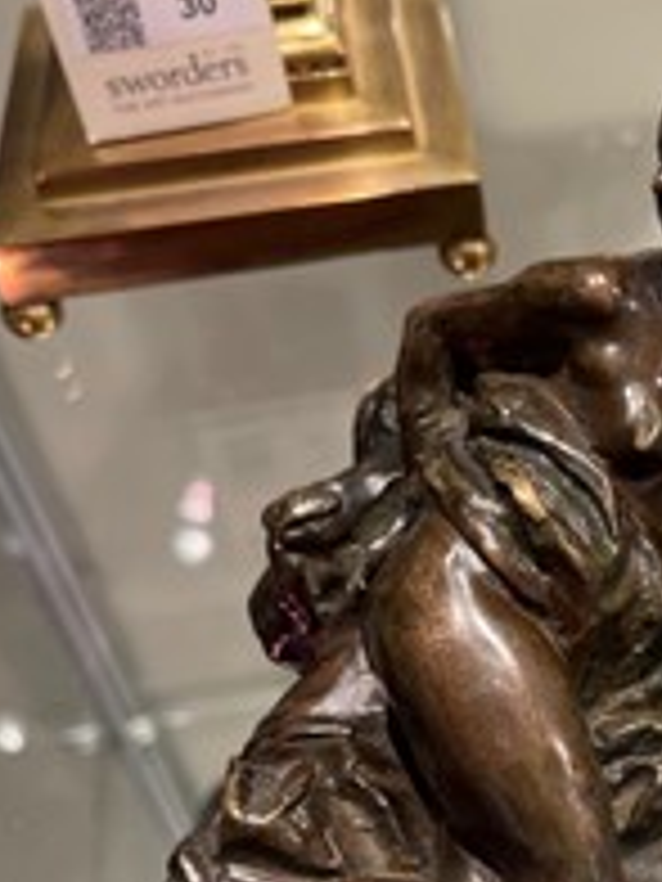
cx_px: 585
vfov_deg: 36.6
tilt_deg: -51.0
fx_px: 1300
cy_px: 662
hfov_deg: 27.6
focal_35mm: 51
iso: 125
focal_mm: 5.1
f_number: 1.6
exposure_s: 1/100
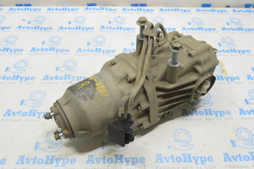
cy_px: 84
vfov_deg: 39.9
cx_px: 127
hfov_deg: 57.3
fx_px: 233
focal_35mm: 33
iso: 6400
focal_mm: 22
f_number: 20
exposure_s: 1/15
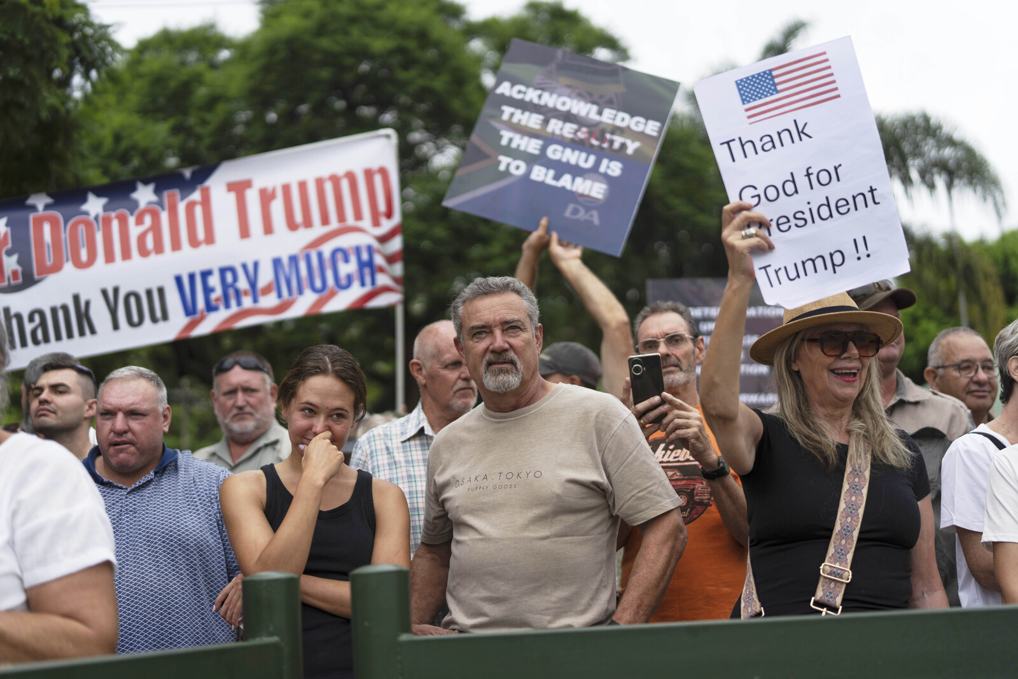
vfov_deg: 27.0
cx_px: 509
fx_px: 1414
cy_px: 340
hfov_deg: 39.6
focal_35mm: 50
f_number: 1.4
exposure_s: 1/3200
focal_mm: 50
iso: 100
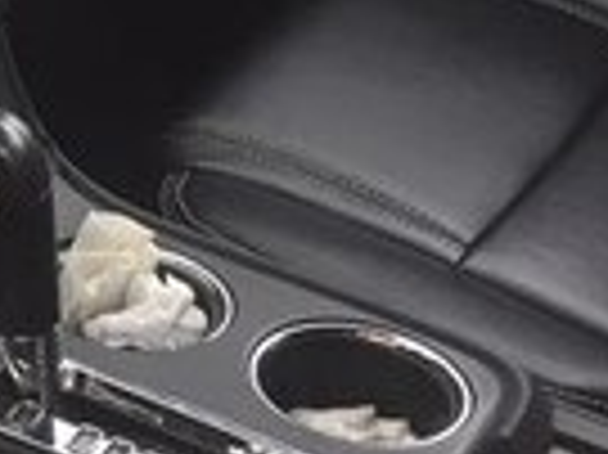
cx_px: -477
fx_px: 2492
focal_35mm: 142
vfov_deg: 10.3
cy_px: -47
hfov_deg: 12.7
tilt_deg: -28.5
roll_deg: +0.0
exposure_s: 1/33
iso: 40
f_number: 2.2
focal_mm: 4.15
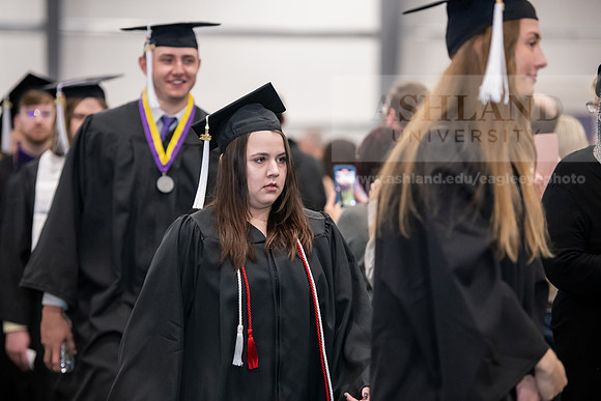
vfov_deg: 9.5
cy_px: 200
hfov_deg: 14.2
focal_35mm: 145
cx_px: 300
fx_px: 2421
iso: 3200
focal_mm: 145
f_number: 3.2
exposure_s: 1/200
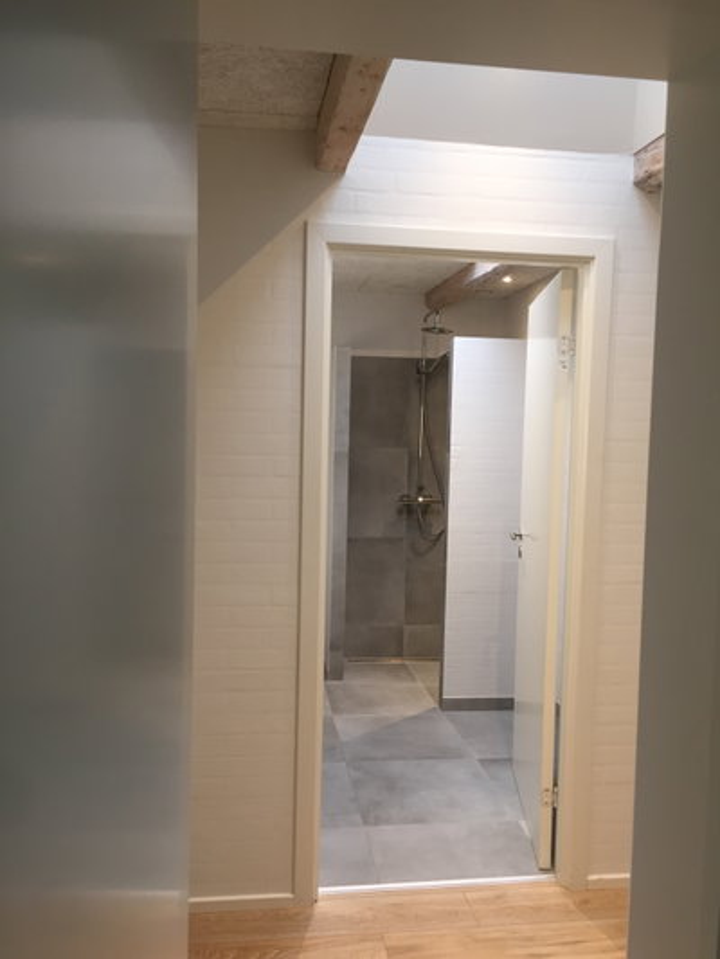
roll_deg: -0.3
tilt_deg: -1.8
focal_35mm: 29
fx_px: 804
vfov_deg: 61.6
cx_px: 360
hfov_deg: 48.2
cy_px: 480
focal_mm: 4.15
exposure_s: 1/33
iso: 80
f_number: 2.2
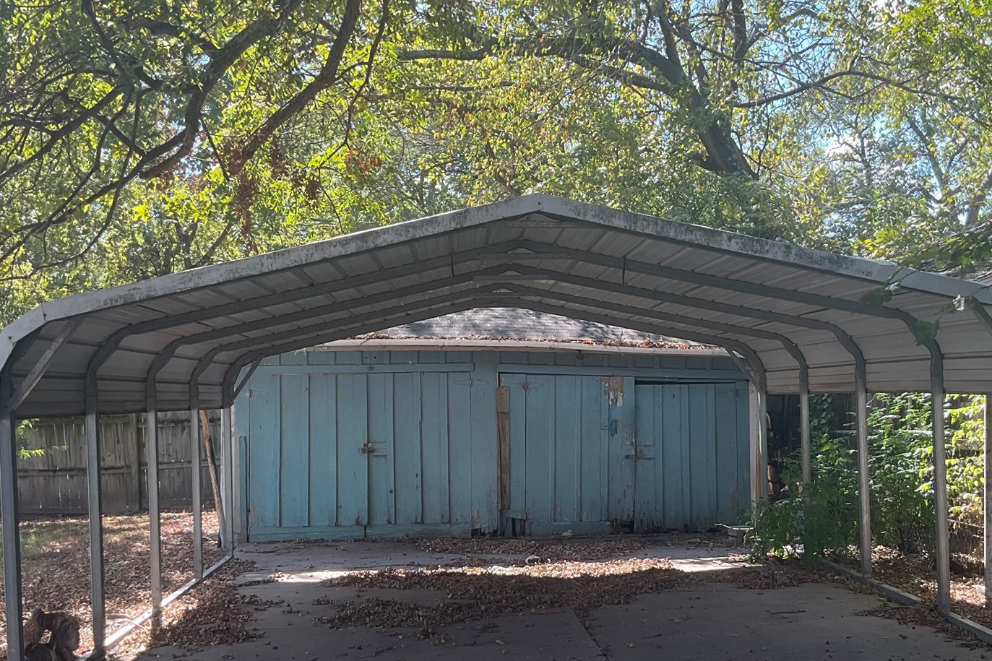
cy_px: 409
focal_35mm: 45
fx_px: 1240
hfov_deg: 43.6
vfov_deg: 29.8
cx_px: 546
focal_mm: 3
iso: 20
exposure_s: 1/159
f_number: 1.8
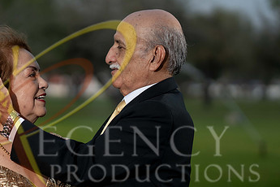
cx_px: 72
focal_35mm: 143
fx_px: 1112
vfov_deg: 9.6
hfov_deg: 14.3
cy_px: 124
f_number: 2.2
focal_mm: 85
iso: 200
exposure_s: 1/2500
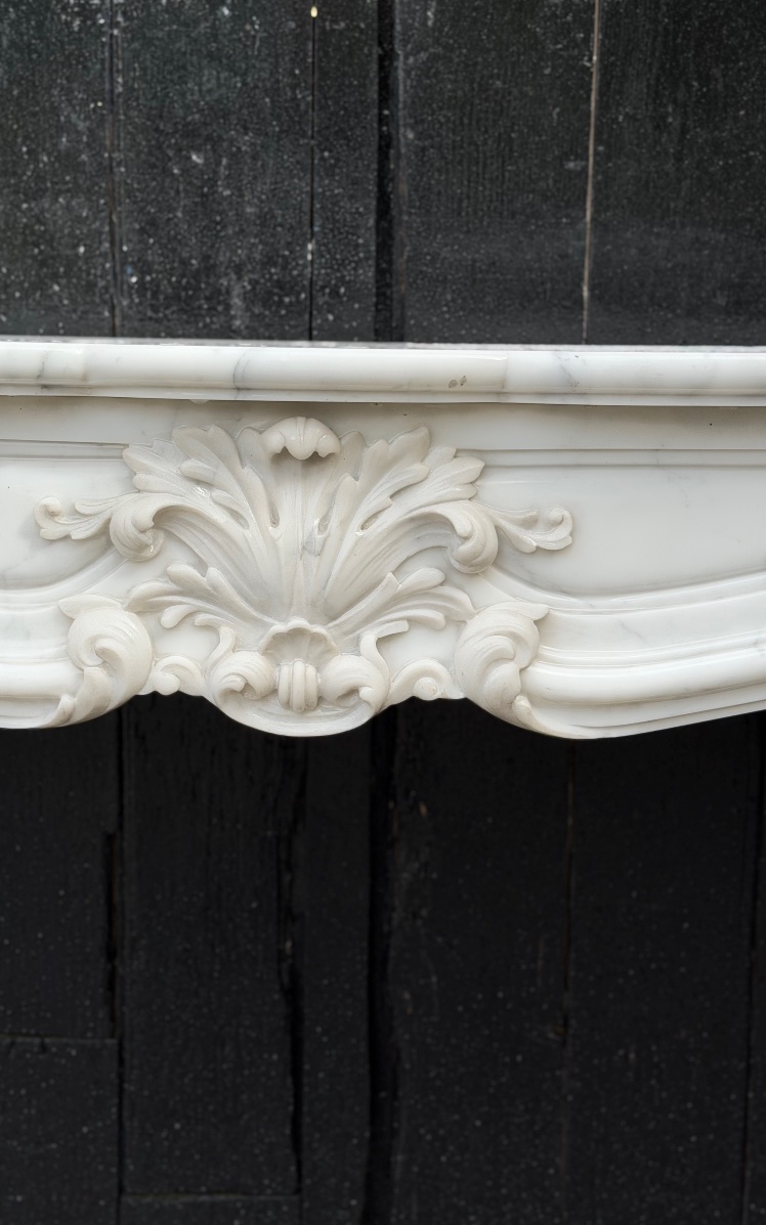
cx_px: 322
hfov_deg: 25.3
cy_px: 612
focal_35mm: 51
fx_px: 1704
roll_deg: -1.6
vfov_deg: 39.6
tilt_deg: -11.0
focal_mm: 6.76
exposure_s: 1/1456
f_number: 1.78
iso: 64
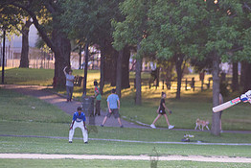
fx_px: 2630
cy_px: 117
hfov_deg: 5.4
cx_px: 277
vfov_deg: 3.7
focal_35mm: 377
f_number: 2.8
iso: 1600
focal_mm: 170
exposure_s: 1/2000
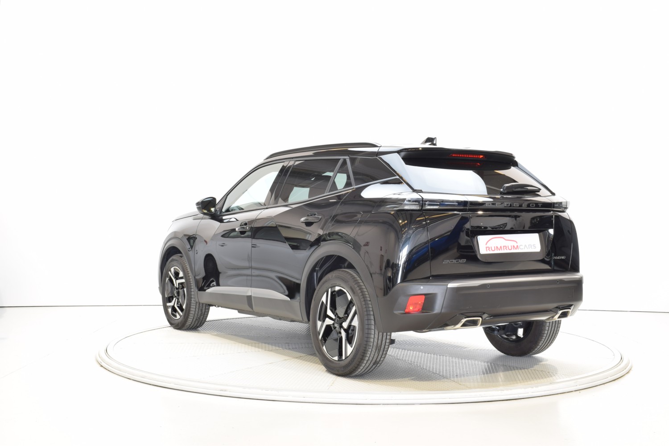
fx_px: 836
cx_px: 334
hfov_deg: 43.6
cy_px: 223
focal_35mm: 45
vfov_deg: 29.9
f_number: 14
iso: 100
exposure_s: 1.3
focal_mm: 30
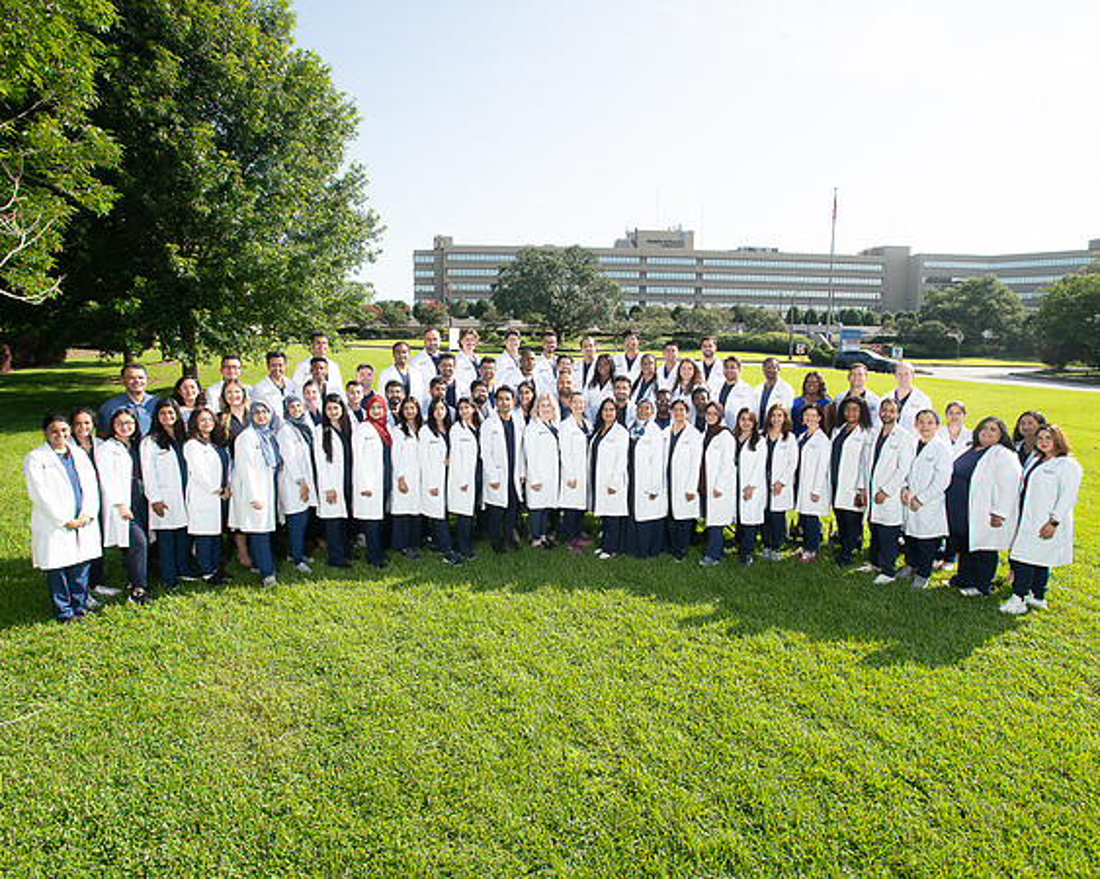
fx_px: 623
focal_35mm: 19
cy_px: 440
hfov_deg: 82.8
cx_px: 568
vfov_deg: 70.4
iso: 400
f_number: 10
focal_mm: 17
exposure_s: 1/250
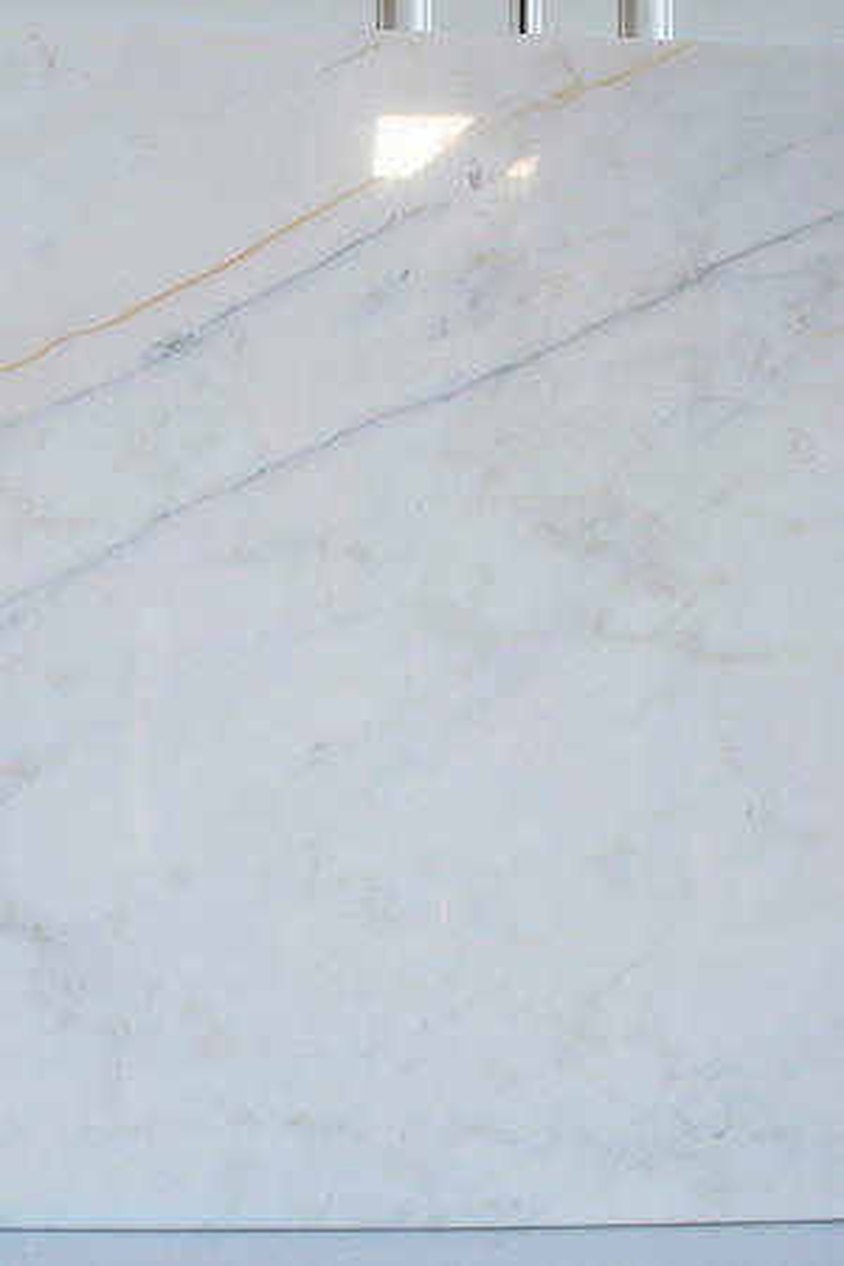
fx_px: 1758
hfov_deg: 27.0
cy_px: 633
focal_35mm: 50
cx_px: 422
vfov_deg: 39.6
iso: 200
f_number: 16
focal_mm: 50
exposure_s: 1/3
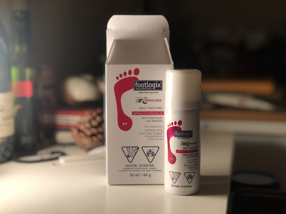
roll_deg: +0.1
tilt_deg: -8.3
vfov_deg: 25.7
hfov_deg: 33.8
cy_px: 107
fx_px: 471
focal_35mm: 57
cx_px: 143
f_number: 2.8
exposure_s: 1/30
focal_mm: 6.6
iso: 100
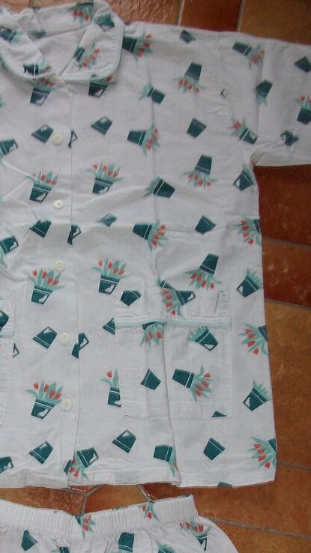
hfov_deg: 18.8
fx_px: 924
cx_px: 32
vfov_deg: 32.4
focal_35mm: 63
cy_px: 443
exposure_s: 1/40
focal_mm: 5.7
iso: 125
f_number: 2.9
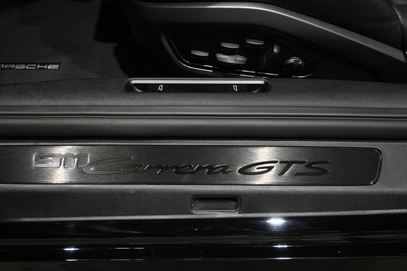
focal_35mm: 38
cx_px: 204
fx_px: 424
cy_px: 136
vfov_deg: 35.5
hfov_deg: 51.3
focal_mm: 25
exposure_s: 1/40
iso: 640
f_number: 4.2
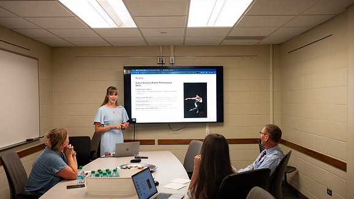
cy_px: 106
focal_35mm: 35
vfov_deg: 33.7
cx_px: 178
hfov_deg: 56.6
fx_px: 328
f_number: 4
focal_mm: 33
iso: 1600
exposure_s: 1/200
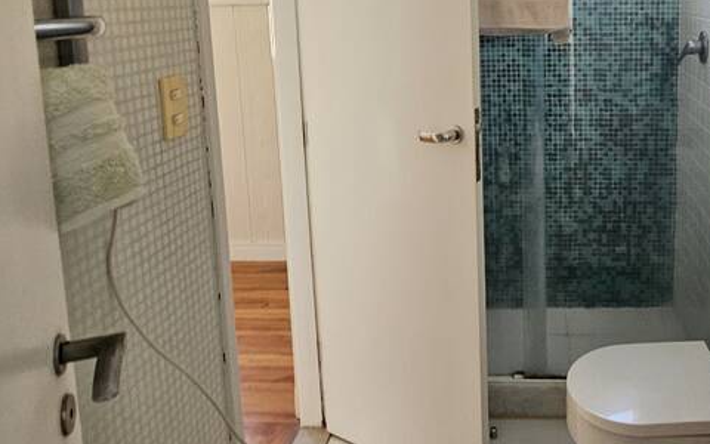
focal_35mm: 31
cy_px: 83
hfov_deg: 59.0
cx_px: 503
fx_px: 600
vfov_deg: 38.9
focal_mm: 2.2
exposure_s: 1/66.3
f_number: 2.2
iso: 200
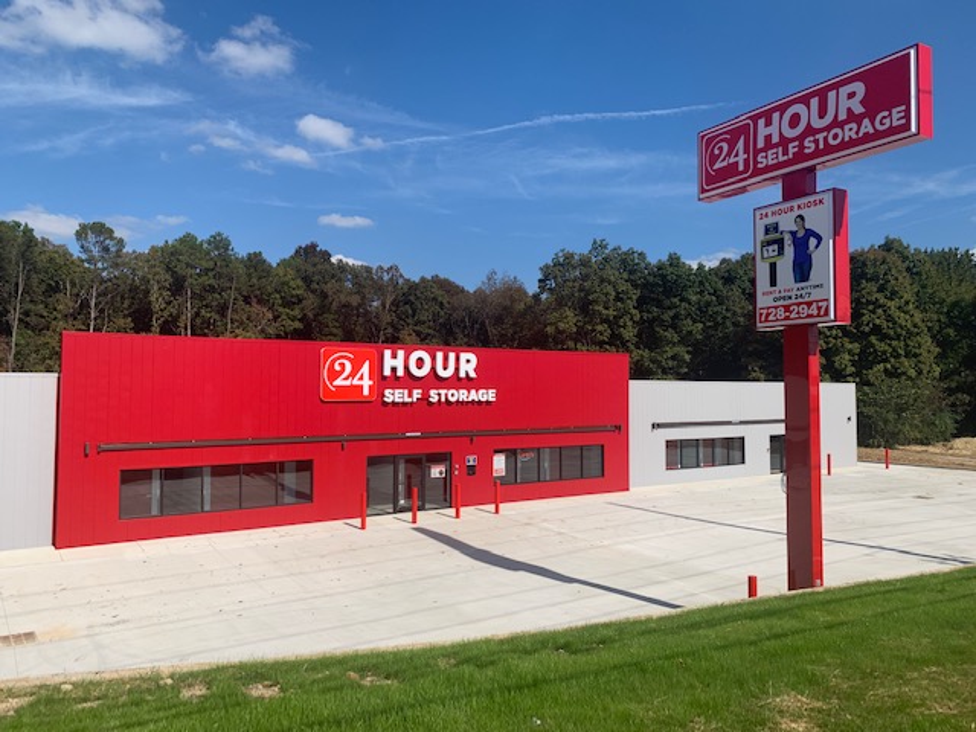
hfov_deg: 67.3
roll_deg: -0.1
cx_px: 488
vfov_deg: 53.1
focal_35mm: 26
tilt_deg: +1.6
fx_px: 733
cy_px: 366
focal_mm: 4.25
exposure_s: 1/3185
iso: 25
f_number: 1.8
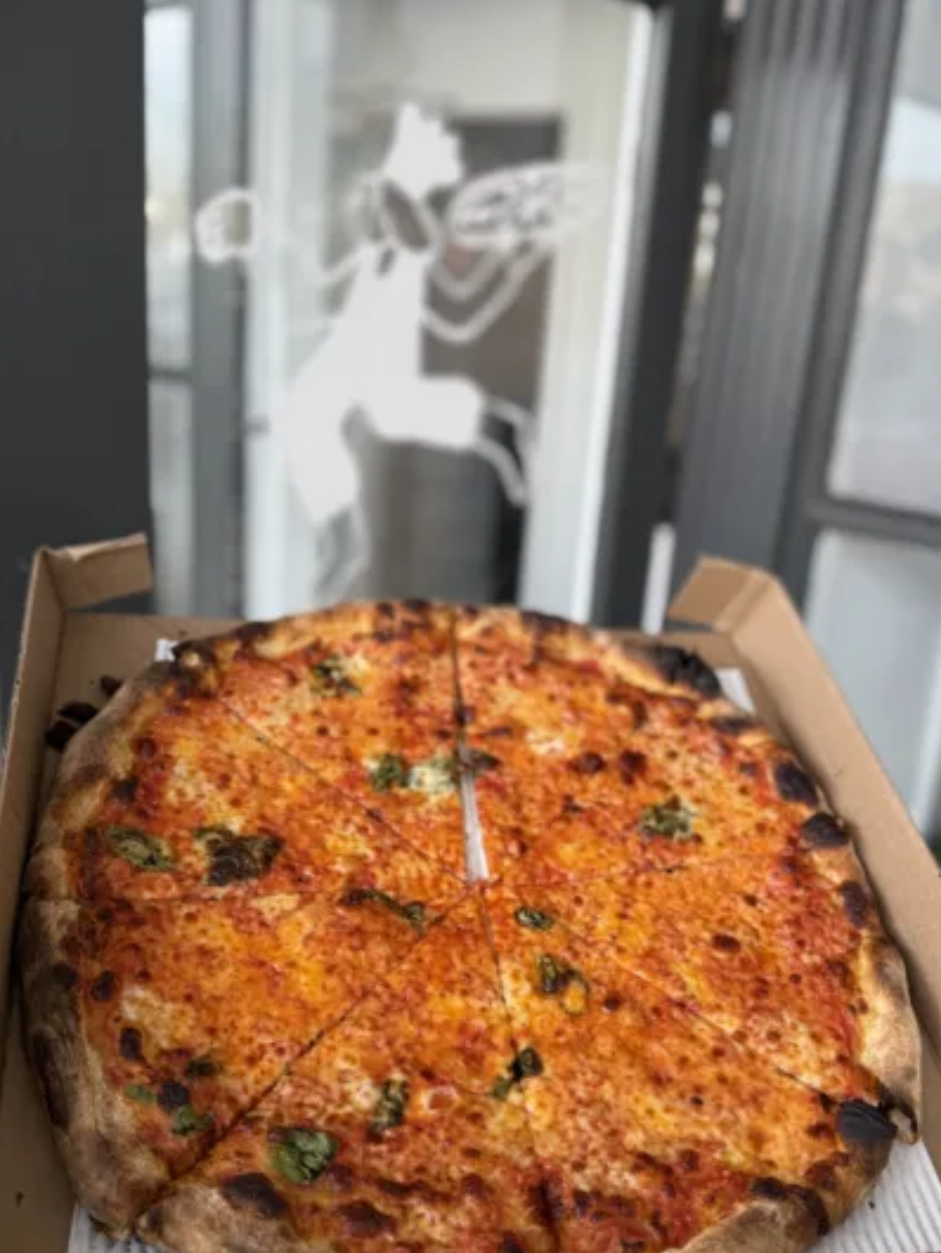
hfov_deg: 44.2
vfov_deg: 56.8
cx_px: 506
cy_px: 644
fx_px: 1159
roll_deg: -3.9
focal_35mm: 32
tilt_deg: -18.2
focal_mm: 6.76
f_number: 1.78
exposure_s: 1/319
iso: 80
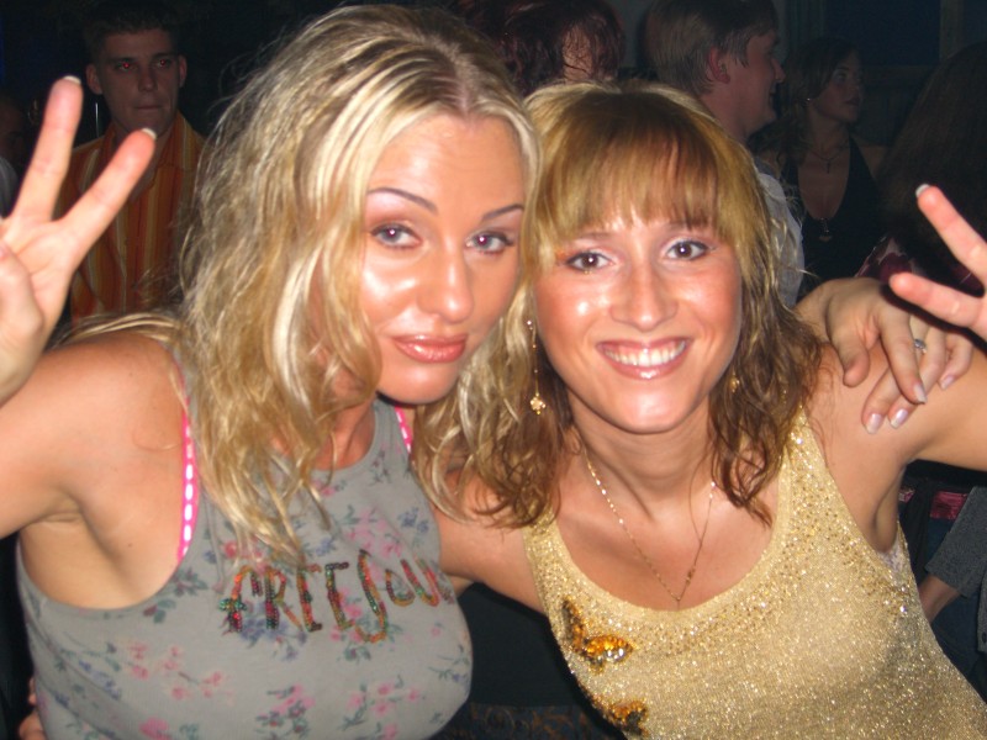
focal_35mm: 57
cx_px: 494
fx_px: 1625
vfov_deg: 25.7
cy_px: 370
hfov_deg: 33.8
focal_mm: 11.8
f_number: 3.6
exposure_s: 1/60
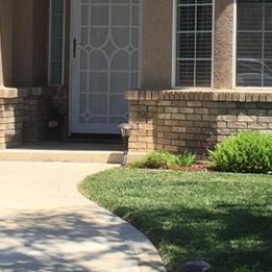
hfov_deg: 11.9
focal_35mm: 147
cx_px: 172
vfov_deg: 11.9
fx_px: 1307
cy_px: 69
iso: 32
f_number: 2.2
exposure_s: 1/1522
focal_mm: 4.15
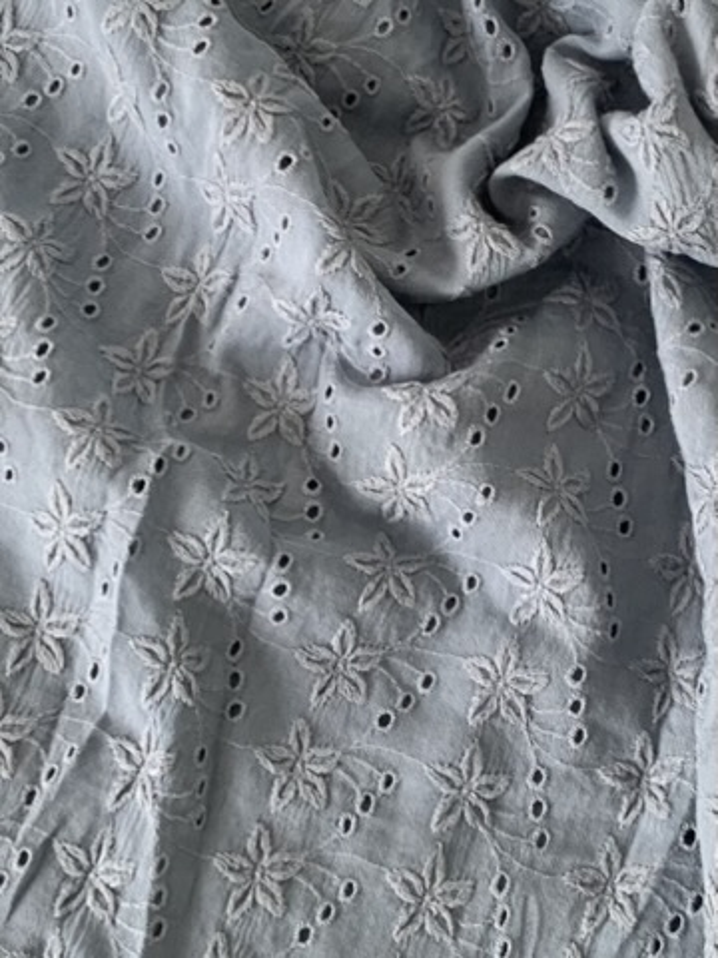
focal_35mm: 26
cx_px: 359
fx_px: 719
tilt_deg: -76.9
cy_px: 479
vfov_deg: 67.3
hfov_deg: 53.1
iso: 100
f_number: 1.8
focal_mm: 4.25
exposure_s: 1/60
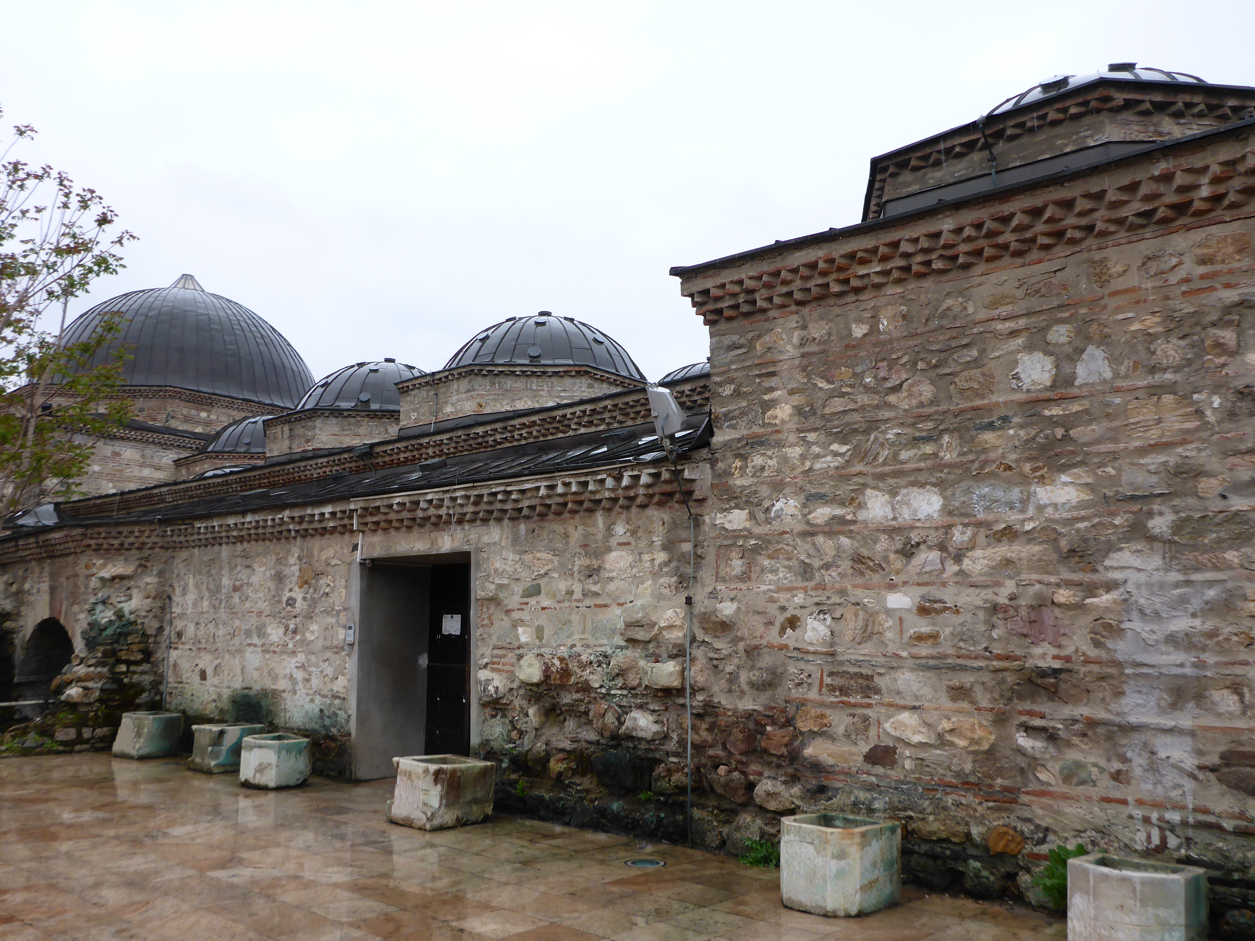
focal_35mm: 28
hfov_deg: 63.4
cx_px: 628
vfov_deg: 49.7
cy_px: 470
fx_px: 1015
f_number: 3.3
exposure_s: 1/250
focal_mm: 4.9
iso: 100
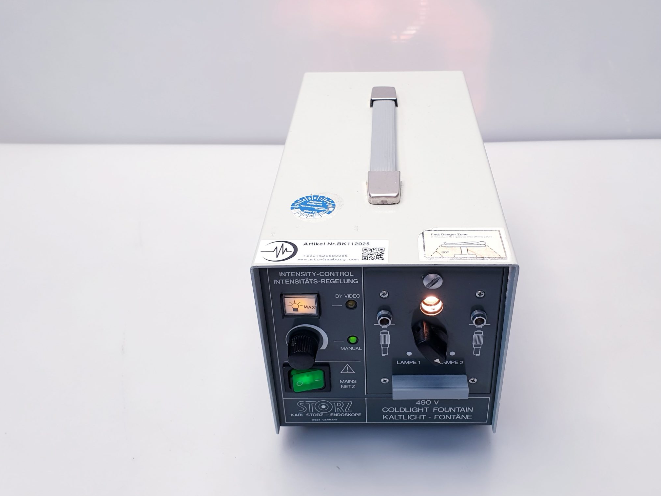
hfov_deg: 55.1
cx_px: 386
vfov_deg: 42.9
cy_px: 230
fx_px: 630
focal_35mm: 33
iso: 64
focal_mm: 4.3
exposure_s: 1/50
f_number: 2.4
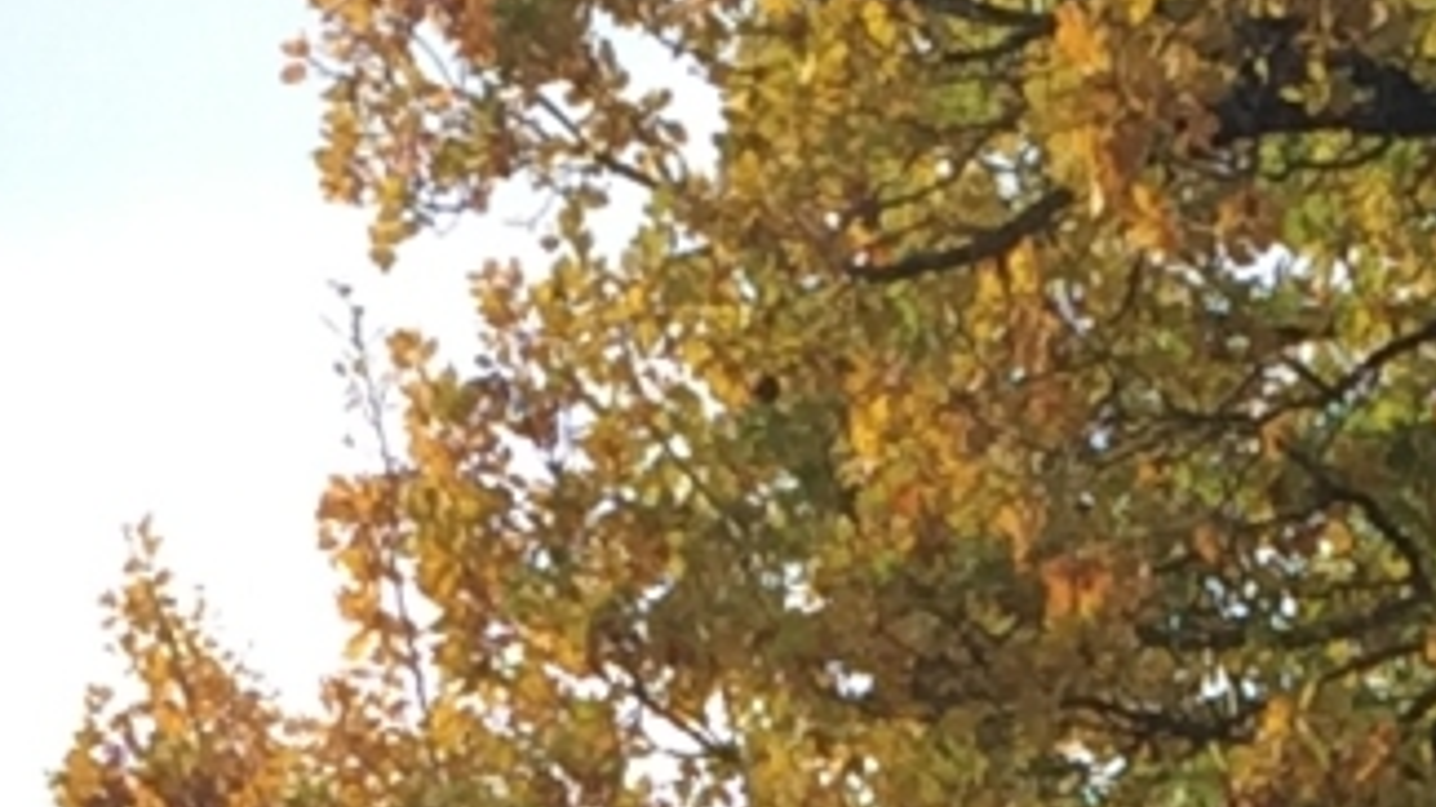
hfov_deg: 8.5
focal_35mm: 250
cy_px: 3326
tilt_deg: +1.0
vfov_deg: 4.4
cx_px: 1866
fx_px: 9516
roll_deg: -2.7
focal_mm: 4.15
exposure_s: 1/202
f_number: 2.2
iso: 32
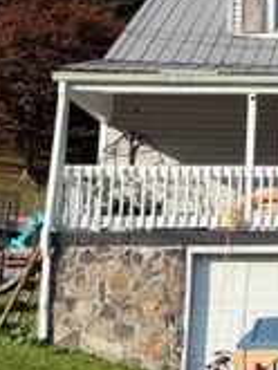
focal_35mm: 97
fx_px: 1037
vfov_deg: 20.1
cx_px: 471
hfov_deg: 13.9
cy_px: 89
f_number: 1.78
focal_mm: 6.76
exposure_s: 1/2370
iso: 80
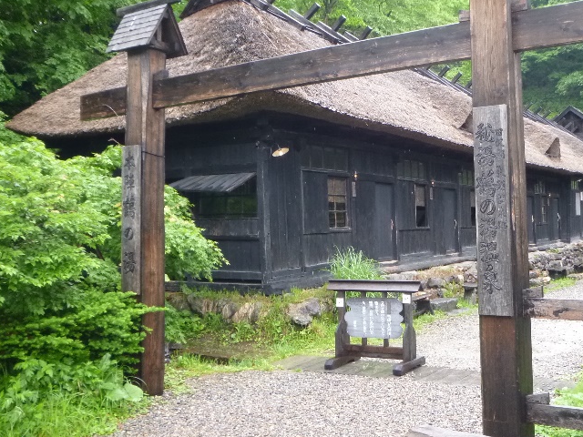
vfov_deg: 35.9
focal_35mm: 40
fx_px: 674
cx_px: 384
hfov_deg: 46.1
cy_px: 185
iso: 160
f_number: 3.9
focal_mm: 4.5
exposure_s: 1/60
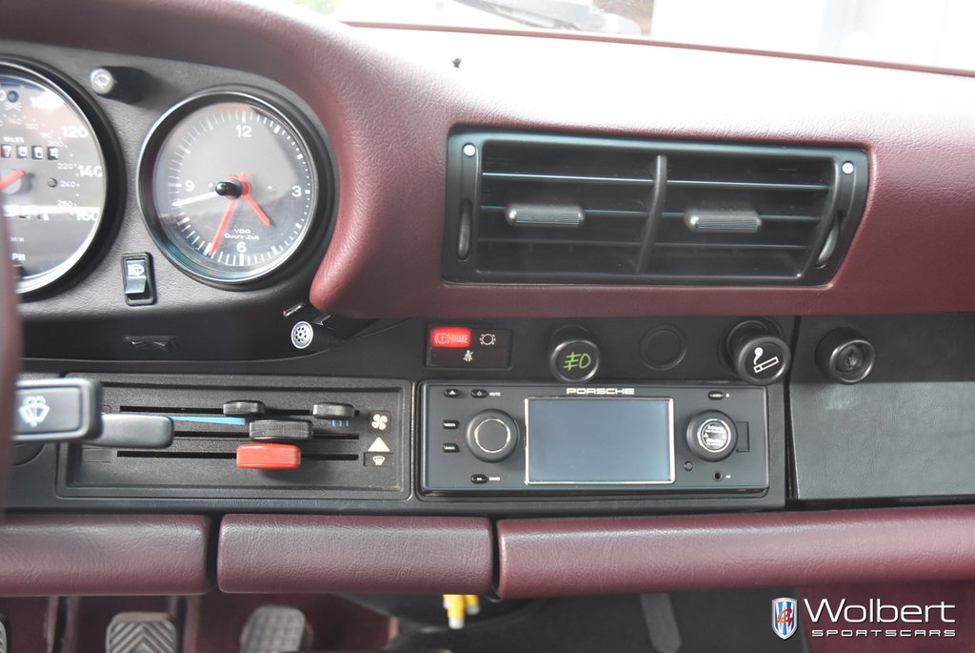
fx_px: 1017
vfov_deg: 35.6
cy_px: 326
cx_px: 488
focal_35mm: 38
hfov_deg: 51.2
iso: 800
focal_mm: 25
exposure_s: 1/80
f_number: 4
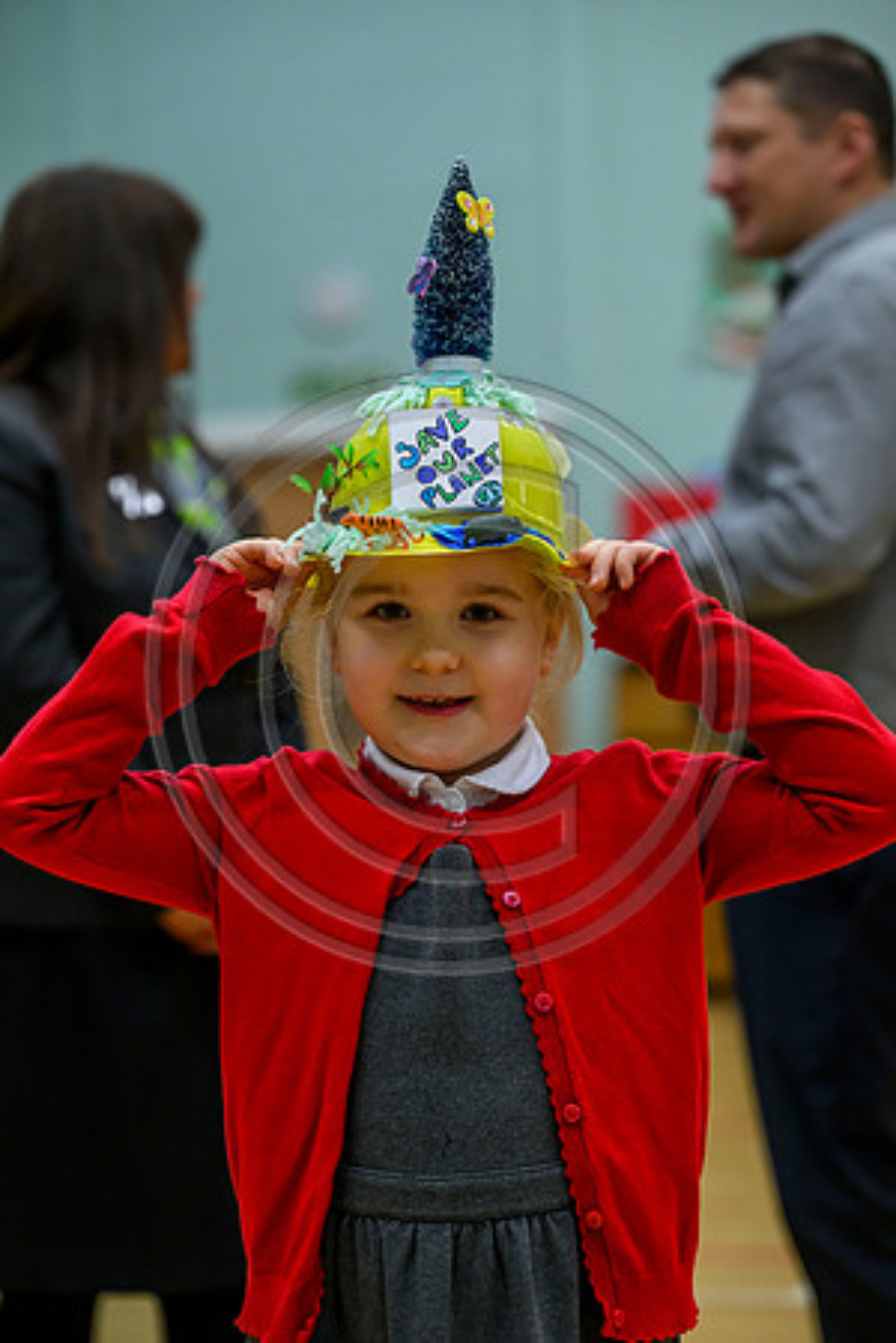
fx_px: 3696
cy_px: 672
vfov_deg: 20.6
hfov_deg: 13.8
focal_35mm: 99
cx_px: 448
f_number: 3.5
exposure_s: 1/400
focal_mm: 99
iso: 3200
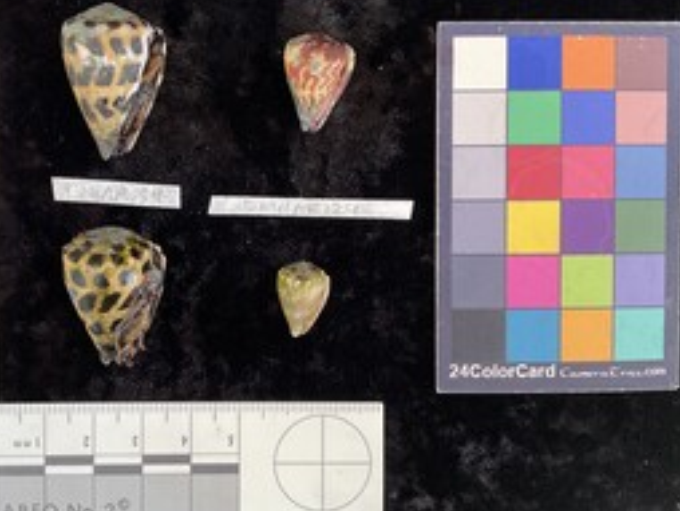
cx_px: 233
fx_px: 787
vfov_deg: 36.0
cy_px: 223
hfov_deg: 46.1
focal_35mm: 40
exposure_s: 1/60
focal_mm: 3
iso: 80
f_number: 1.8
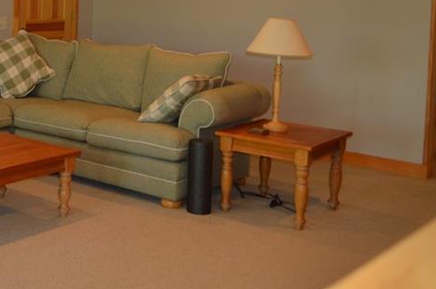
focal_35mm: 60
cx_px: -4
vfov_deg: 21.7
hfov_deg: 30.9
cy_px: -7
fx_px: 726
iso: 400
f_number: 3.5
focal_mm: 18
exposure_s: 1/60
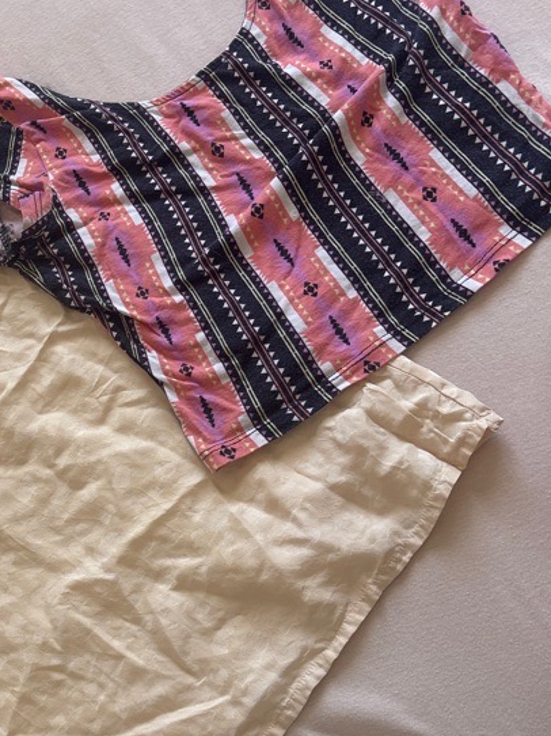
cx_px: 69
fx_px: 1020
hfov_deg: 29.2
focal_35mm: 48
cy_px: 464
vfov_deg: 39.4
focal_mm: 5.96
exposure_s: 1/121
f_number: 1.6
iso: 125
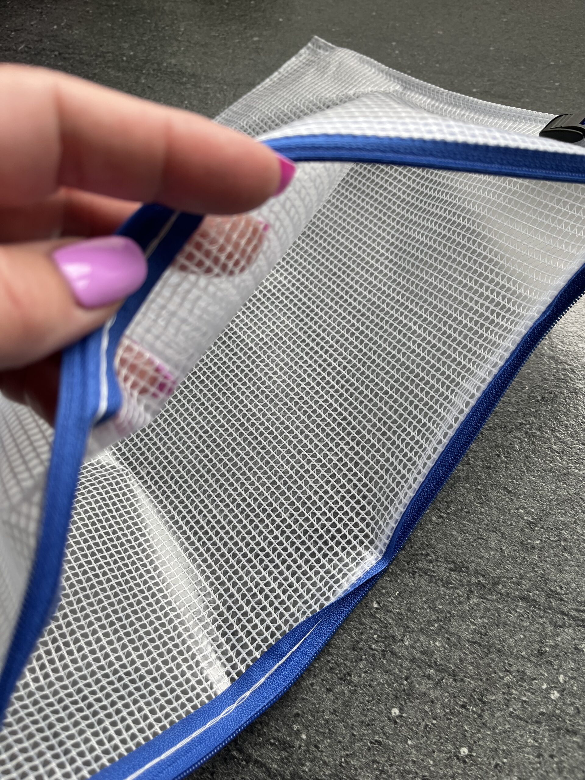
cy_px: 390
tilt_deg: -64.2
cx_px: 292
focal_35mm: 26
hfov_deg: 53.1
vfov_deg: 67.3
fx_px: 586
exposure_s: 1/122
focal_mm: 5.1
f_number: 1.6
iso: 50
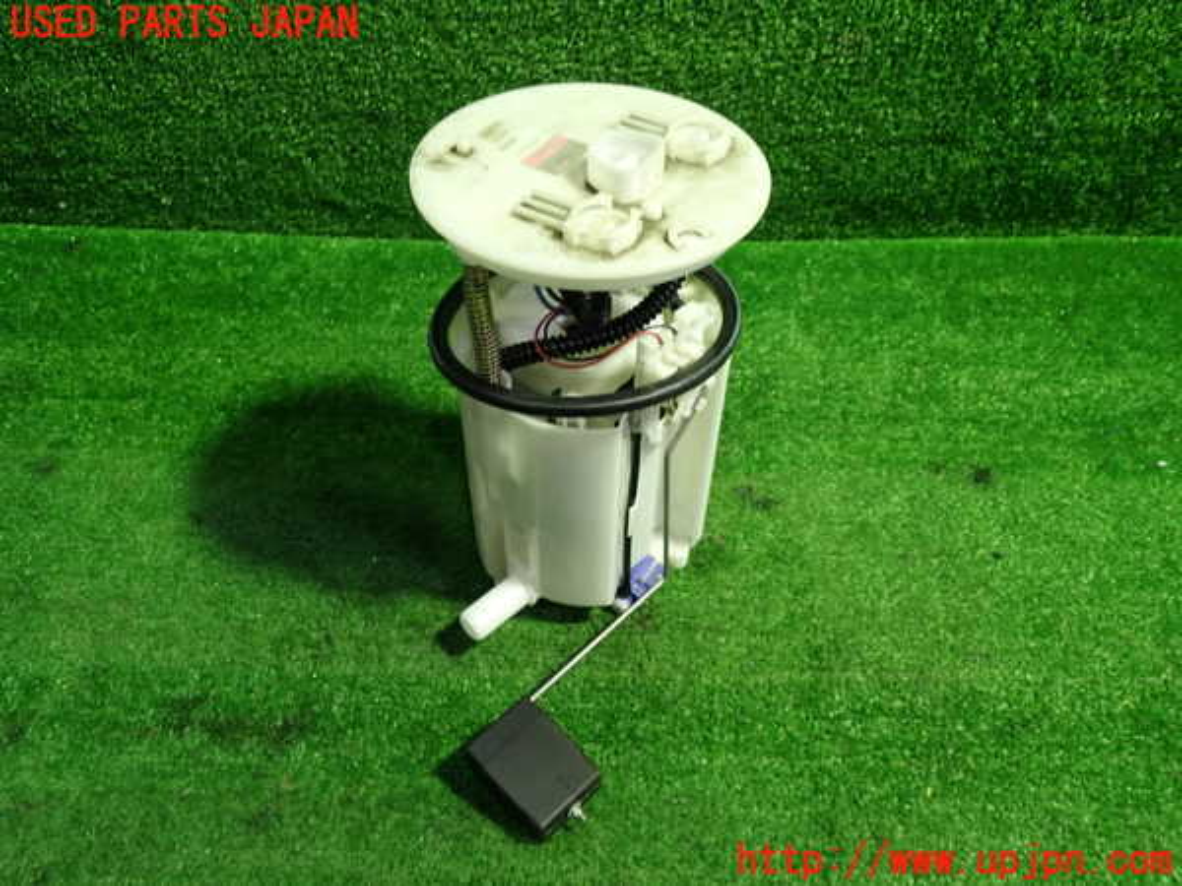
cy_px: 443
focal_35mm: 30
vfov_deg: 46.8
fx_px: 1024
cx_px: 591
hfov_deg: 60.0
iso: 200
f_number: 2.3
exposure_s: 1/30
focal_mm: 5.4
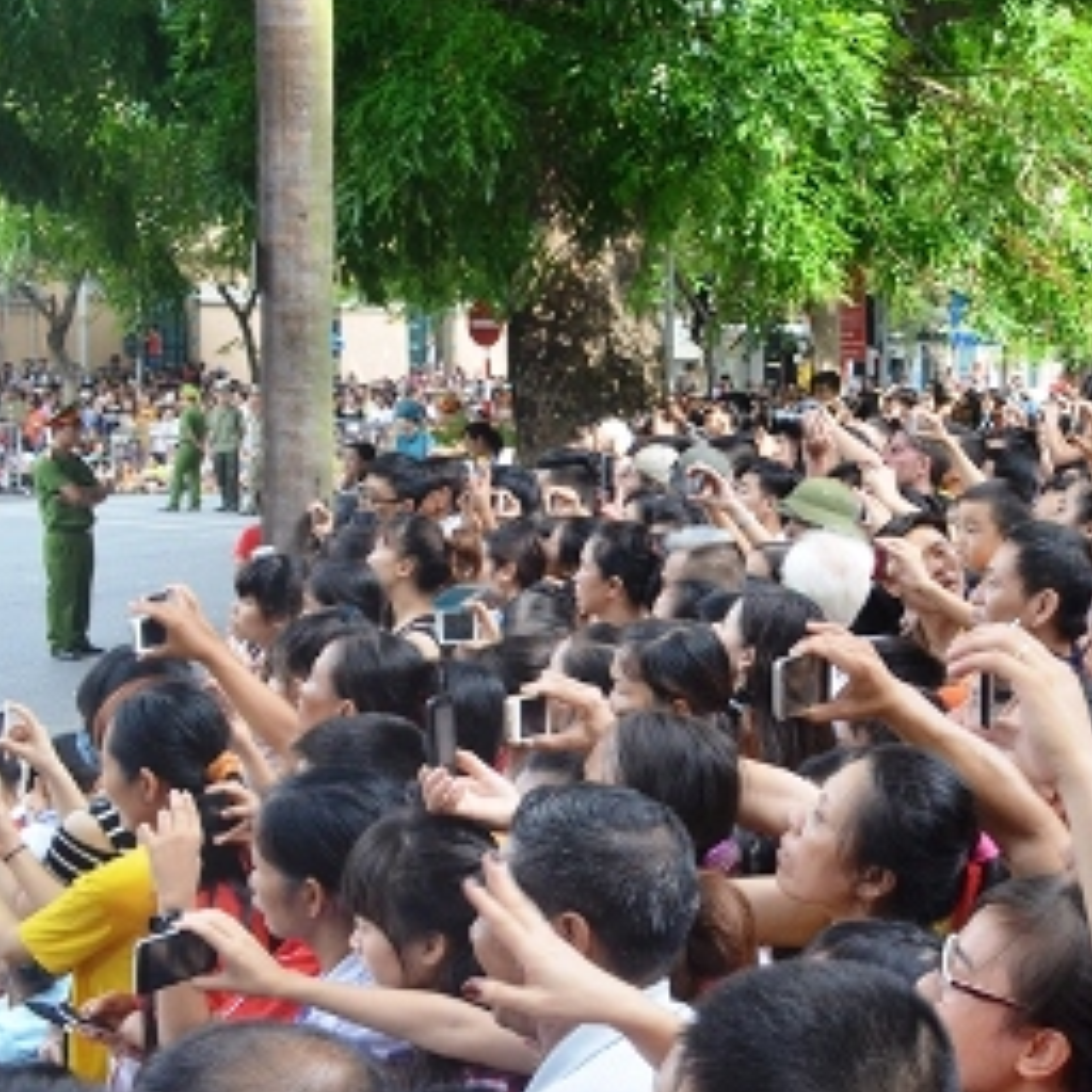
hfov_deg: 29.7
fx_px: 1892
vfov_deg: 32.2
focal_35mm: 53
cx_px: 1130
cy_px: 503
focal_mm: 18
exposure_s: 1/200
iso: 1000
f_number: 7.1
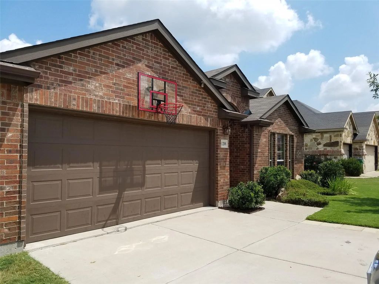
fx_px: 285
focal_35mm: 26
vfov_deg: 53.1
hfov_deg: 67.3
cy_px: 142
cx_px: 190
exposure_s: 1/2936
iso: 50
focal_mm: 4.2
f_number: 1.7
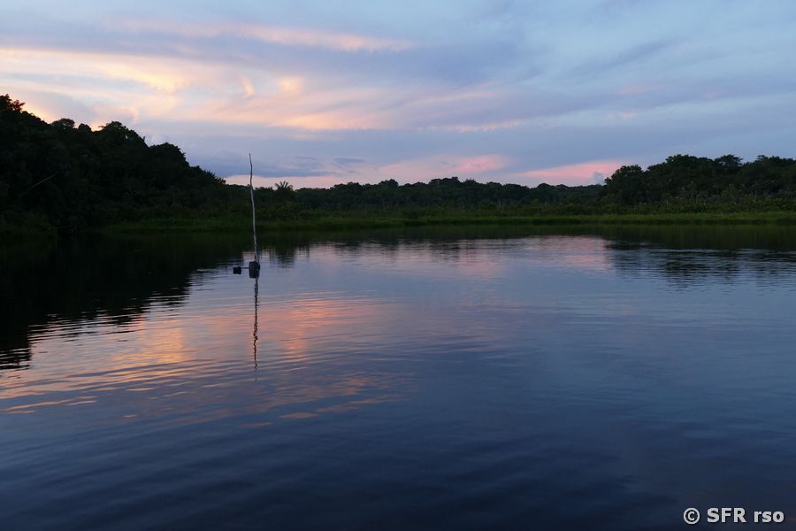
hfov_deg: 54.4
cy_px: 266
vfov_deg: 37.9
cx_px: 398
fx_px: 774
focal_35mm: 35
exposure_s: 1/80
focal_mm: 12.9
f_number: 3.1
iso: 320
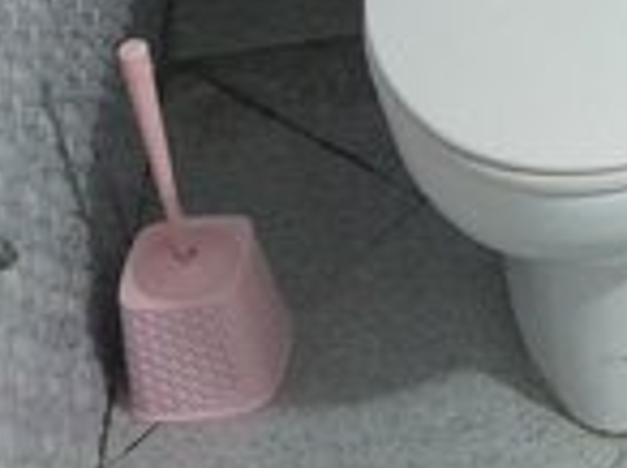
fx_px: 2061
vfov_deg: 11.7
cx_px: 1336
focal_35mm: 114
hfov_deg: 14.0
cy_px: -447
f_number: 1.8
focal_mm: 3.98
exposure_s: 1/25
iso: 1000
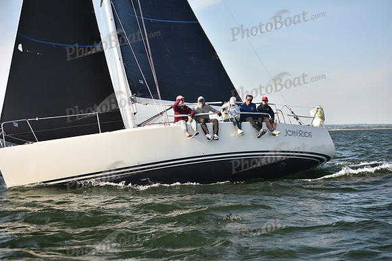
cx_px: 196
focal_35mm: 70
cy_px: 130
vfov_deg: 19.5
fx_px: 762
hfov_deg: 28.8
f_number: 3.5
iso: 250
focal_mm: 70
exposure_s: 1/800
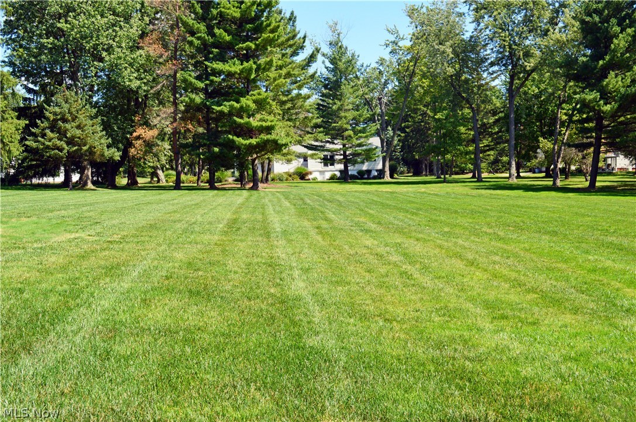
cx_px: 318
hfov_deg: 49.6
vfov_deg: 34.1
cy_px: 211
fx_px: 688
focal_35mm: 39
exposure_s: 1/320
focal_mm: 26
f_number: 10
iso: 400
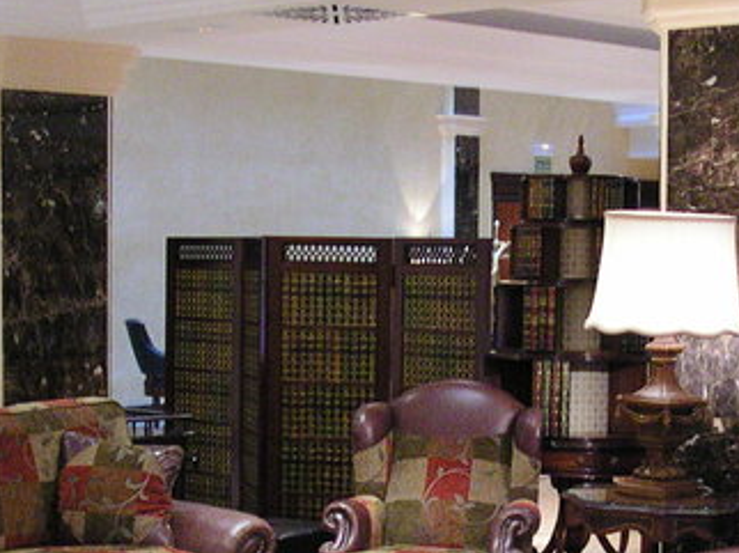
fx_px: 1963
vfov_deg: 15.9
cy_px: 491
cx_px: 530
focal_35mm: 92
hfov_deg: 21.2
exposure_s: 1/7.5
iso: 394
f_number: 2.7
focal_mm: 5.6
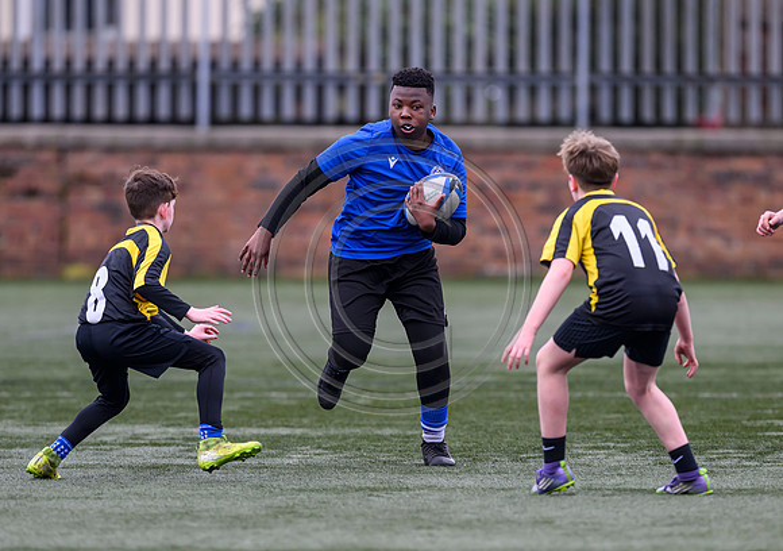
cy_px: 271
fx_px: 12506
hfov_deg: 3.6
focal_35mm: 565
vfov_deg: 2.5
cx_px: 361
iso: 500
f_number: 3.5
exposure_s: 1/1600
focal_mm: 400
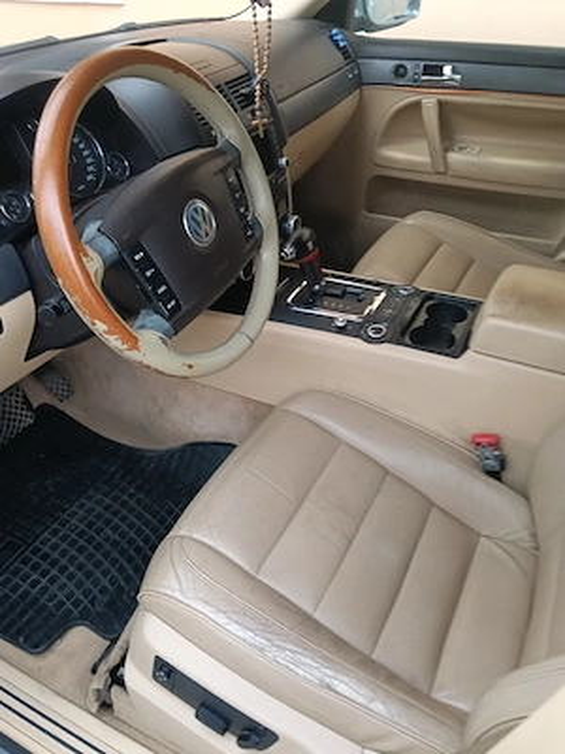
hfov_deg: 51.4
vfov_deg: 65.3
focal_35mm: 27
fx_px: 588
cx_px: 282
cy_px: 377
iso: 320
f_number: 1.8
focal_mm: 3.98
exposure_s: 1/33.3
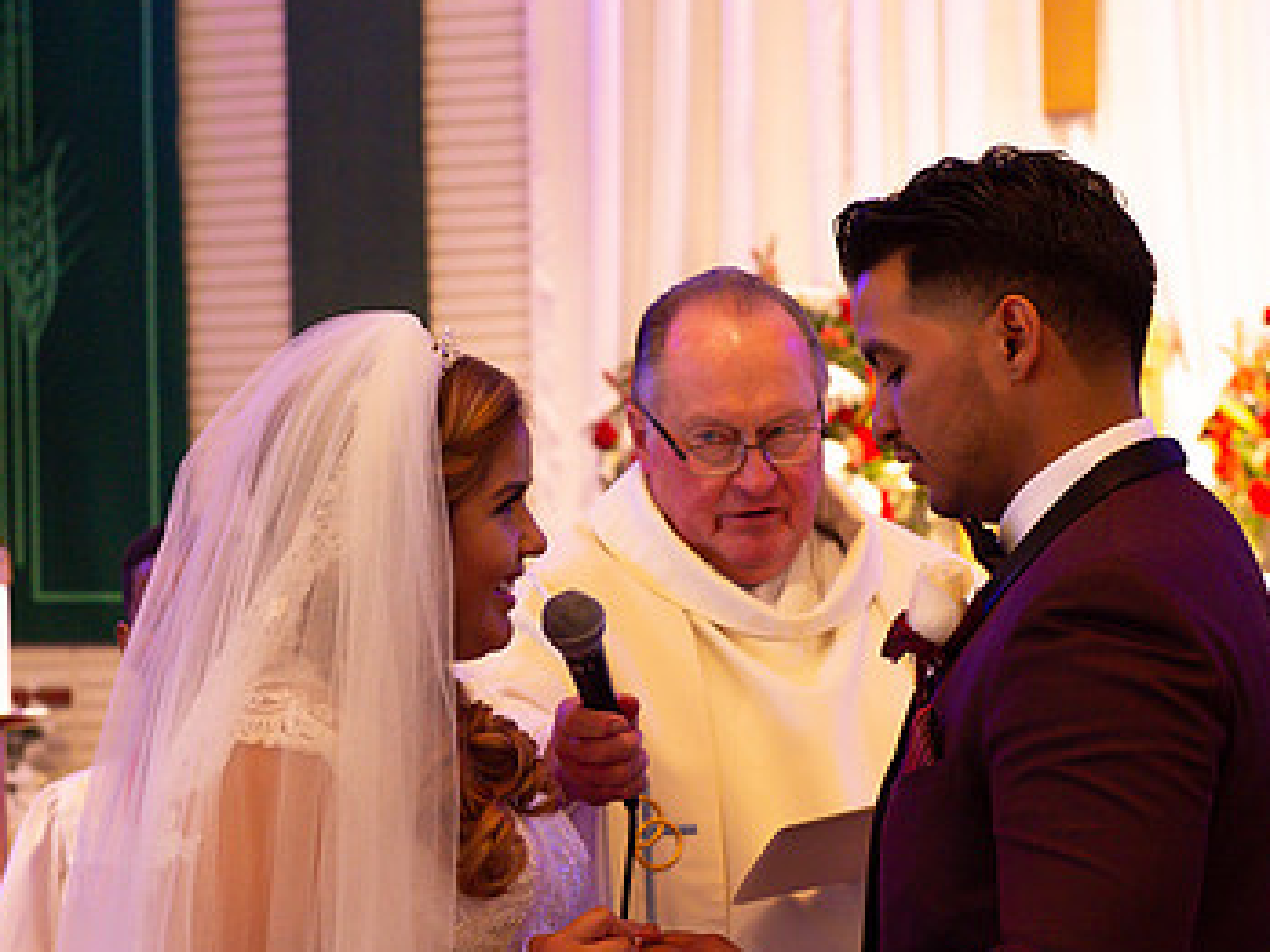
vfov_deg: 13.2
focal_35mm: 112
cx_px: 631
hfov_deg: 17.6
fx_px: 4109
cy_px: 682
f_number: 4.5
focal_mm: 70
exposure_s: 1/60
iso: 1250
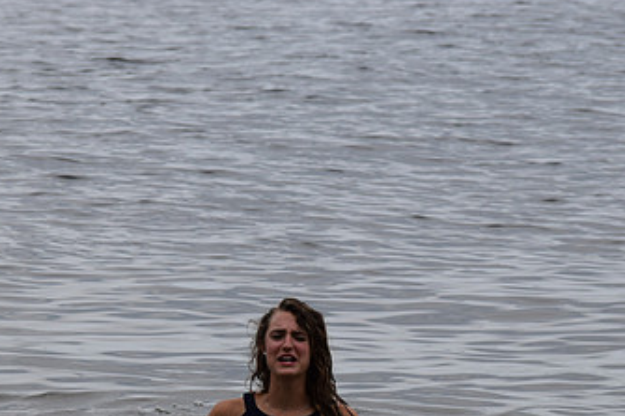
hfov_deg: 7.6
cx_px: 259
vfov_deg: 5.0
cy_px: 348
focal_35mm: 273
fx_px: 4735
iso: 400
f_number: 5.6
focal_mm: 105
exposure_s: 1/1250
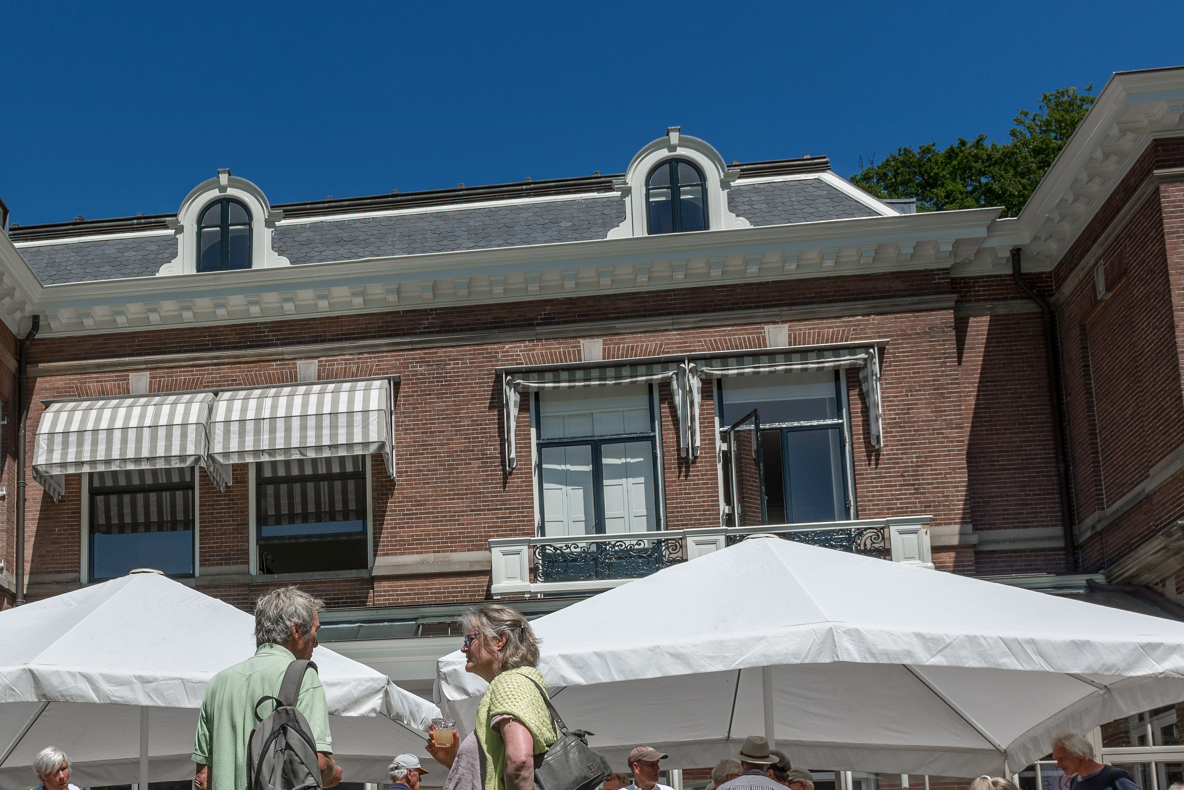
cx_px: 291
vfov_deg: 28.2
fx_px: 1513
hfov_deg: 41.4
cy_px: 712
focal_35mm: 46
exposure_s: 1/250
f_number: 11
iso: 100
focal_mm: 24
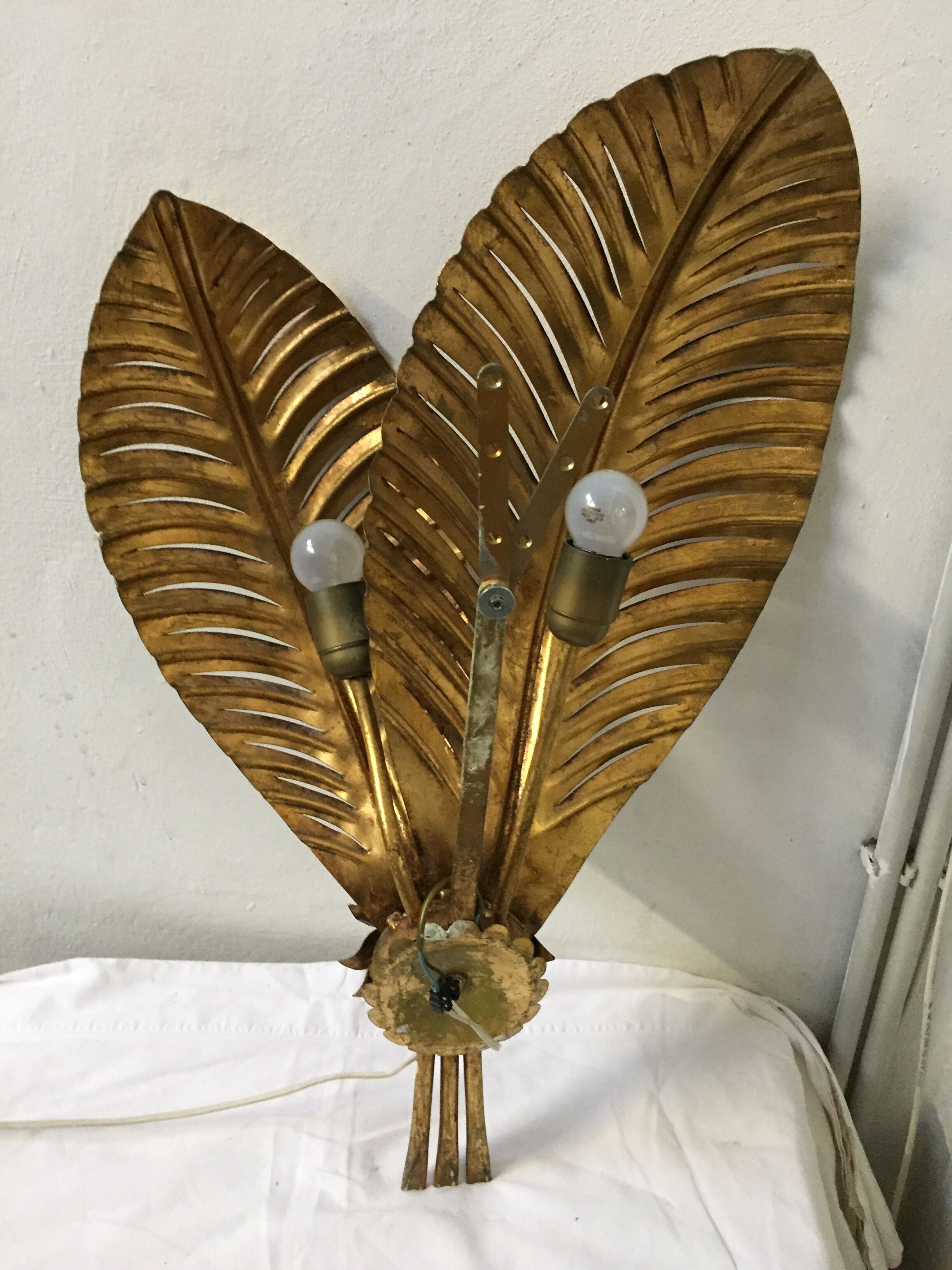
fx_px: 1063
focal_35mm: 29
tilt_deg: -27.9
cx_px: 476
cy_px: 635
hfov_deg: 48.2
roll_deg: -0.8
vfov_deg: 61.7
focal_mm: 4.15
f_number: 2.2
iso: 250
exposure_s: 1/17
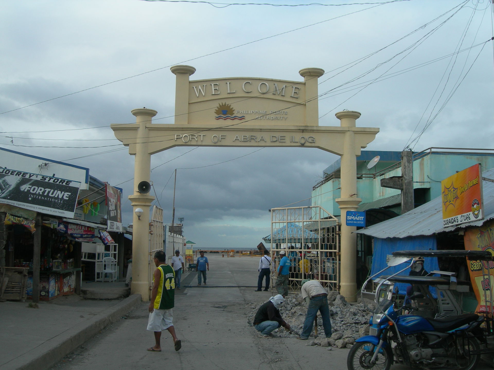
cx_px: 247
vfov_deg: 37.7
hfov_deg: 49.0
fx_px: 542
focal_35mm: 38
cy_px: 185
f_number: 4.8
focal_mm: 7.8
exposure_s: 1/248
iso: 50
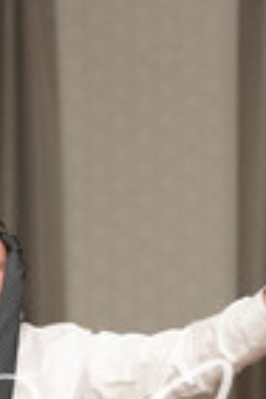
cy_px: 358
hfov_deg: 5.9
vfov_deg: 8.8
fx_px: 2571
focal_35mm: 232
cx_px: 45
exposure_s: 1/200
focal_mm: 82
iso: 400
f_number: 2.8
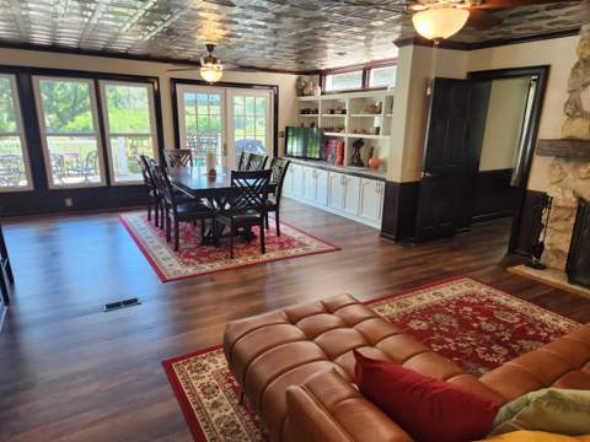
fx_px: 392
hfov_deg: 73.9
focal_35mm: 23
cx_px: 295
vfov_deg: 58.9
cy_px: 221
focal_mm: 5.4
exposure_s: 1/120
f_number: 1.8
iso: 160
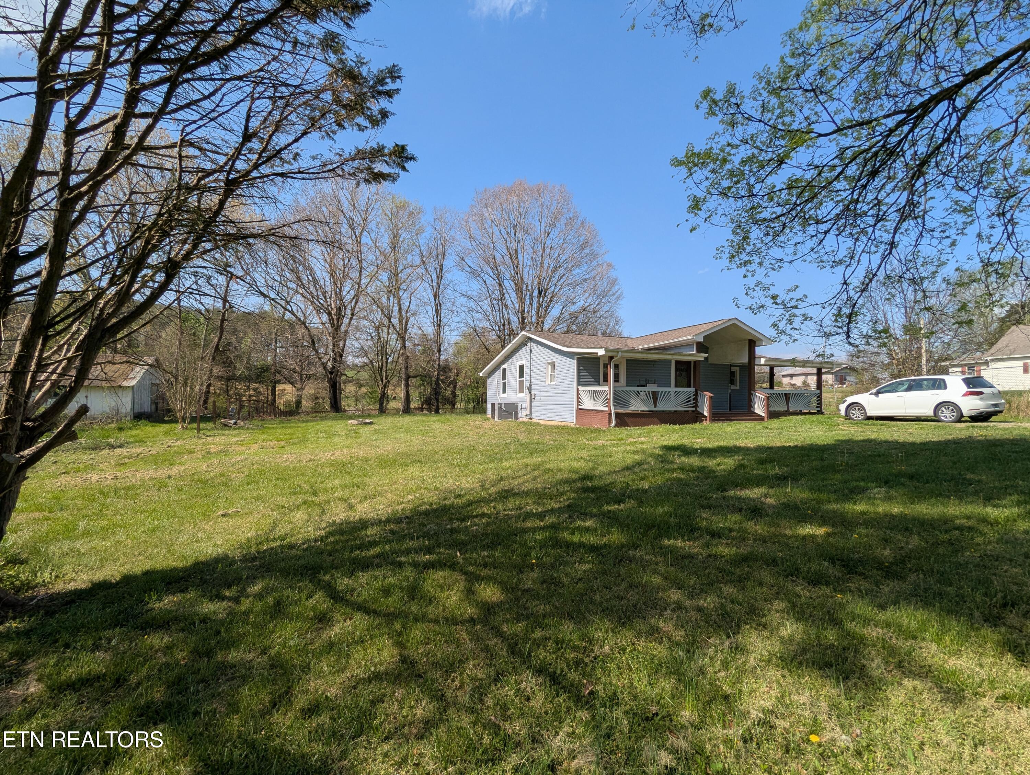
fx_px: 477
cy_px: 388
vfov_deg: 78.2
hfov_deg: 94.4
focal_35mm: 16
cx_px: 515
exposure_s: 1/1550
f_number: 2.2
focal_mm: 2.35
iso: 50
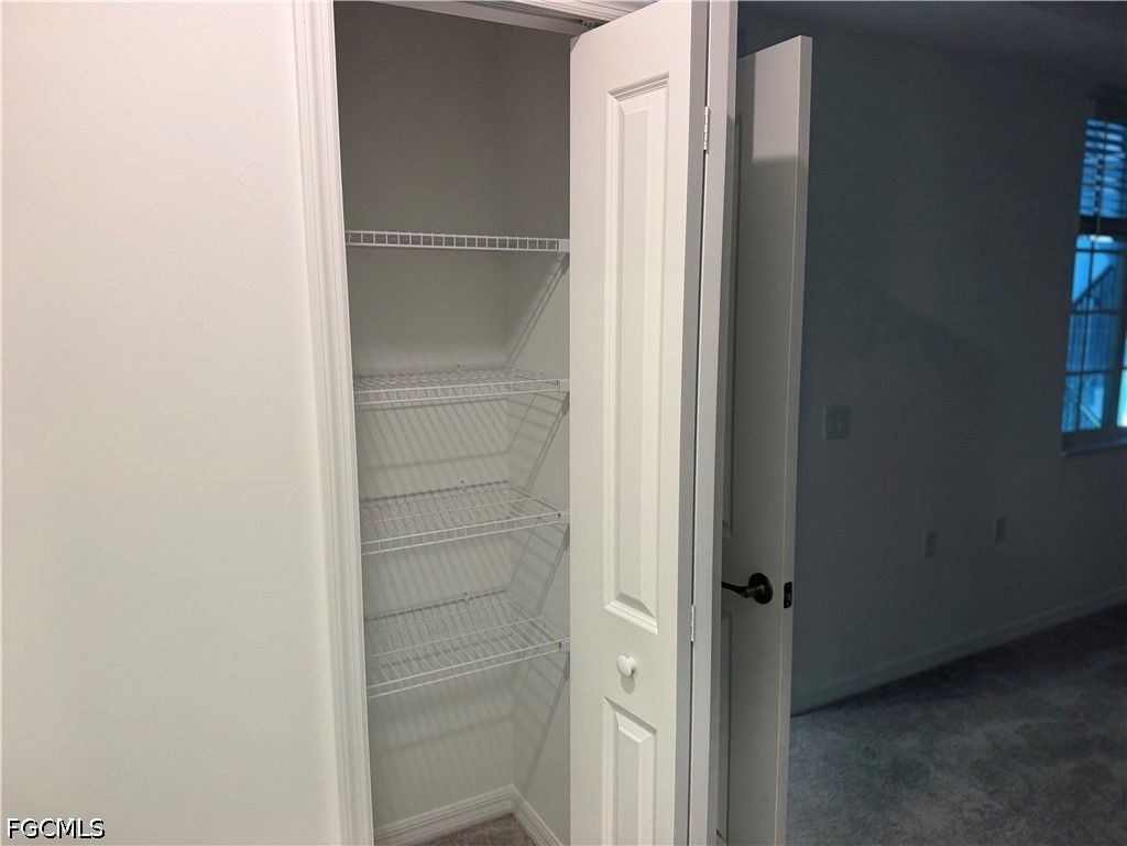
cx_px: 564
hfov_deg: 71.6
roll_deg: +0.8
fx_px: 781
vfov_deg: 56.8
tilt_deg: -8.9
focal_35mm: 24
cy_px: 423
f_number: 1.78
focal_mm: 6.76
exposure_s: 1/120
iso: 160
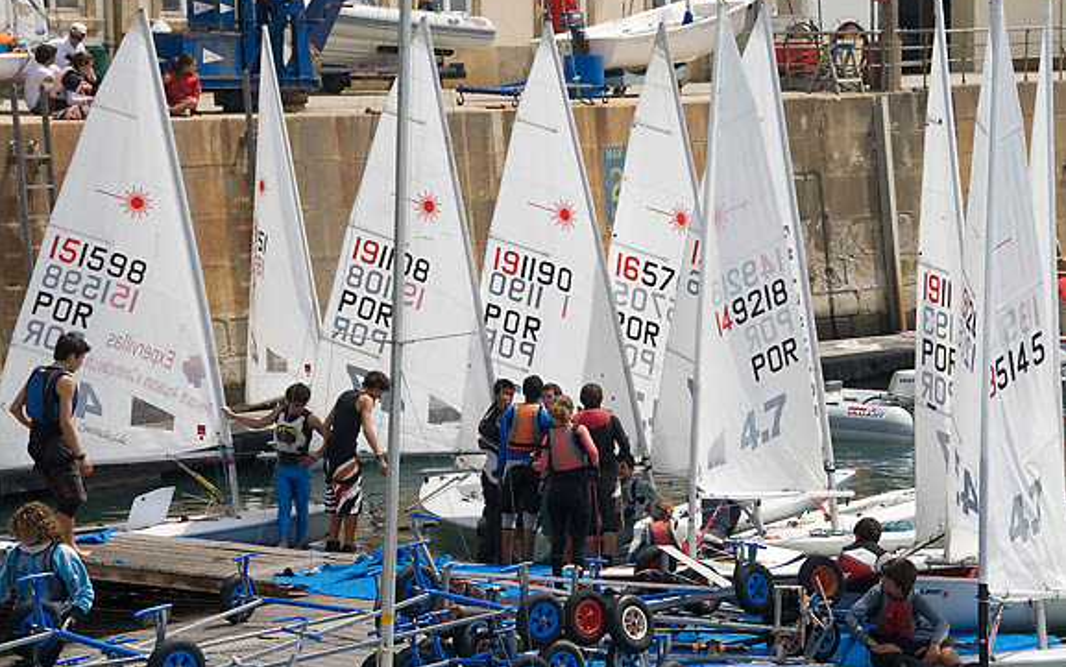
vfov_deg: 10.4
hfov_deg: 16.6
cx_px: 534
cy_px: 332
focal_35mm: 126
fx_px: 3662
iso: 100
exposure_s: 1/320
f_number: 9
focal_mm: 82
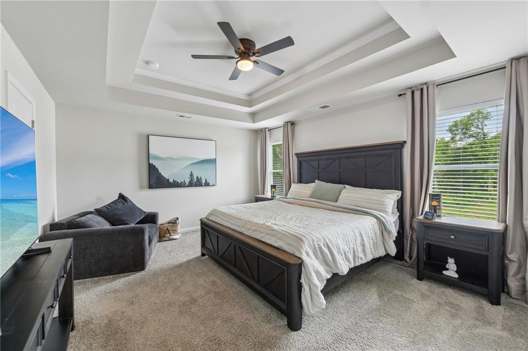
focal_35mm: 14
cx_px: 264
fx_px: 205
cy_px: 176
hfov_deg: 104.3
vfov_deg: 81.1
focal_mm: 14
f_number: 8
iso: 400
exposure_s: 1/10
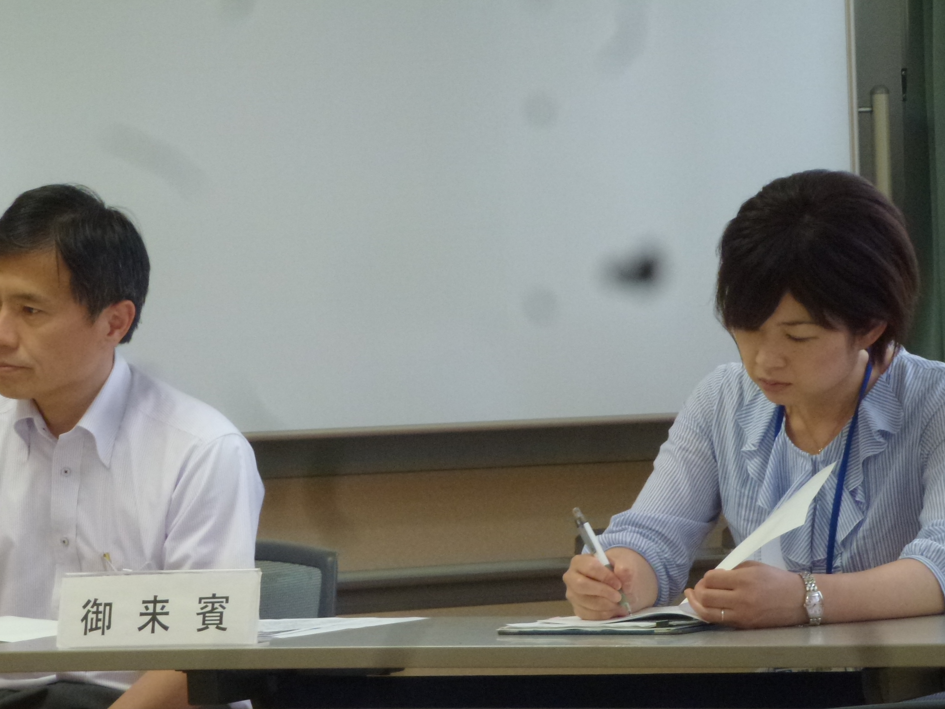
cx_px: 421
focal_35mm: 175
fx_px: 4778
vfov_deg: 8.5
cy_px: 415
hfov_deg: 11.3
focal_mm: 25.5
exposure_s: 1/60
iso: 400
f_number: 5.3
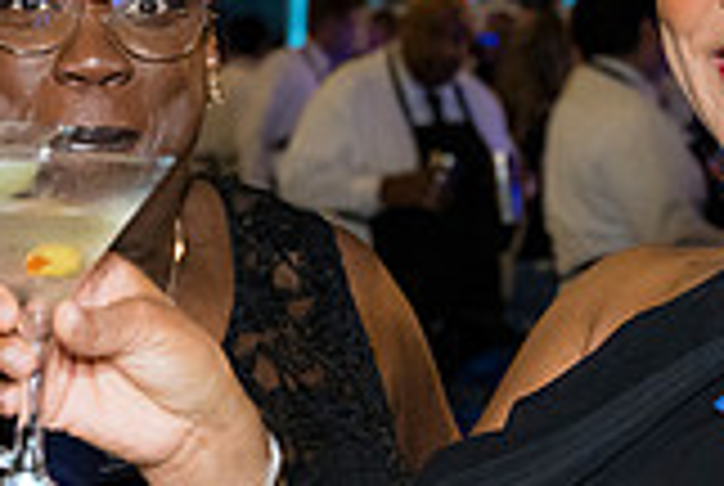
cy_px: 277
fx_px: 2680
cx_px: 108
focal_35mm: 133
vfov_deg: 10.4
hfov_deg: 15.3
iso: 3200
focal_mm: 37
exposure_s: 1/160
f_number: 4
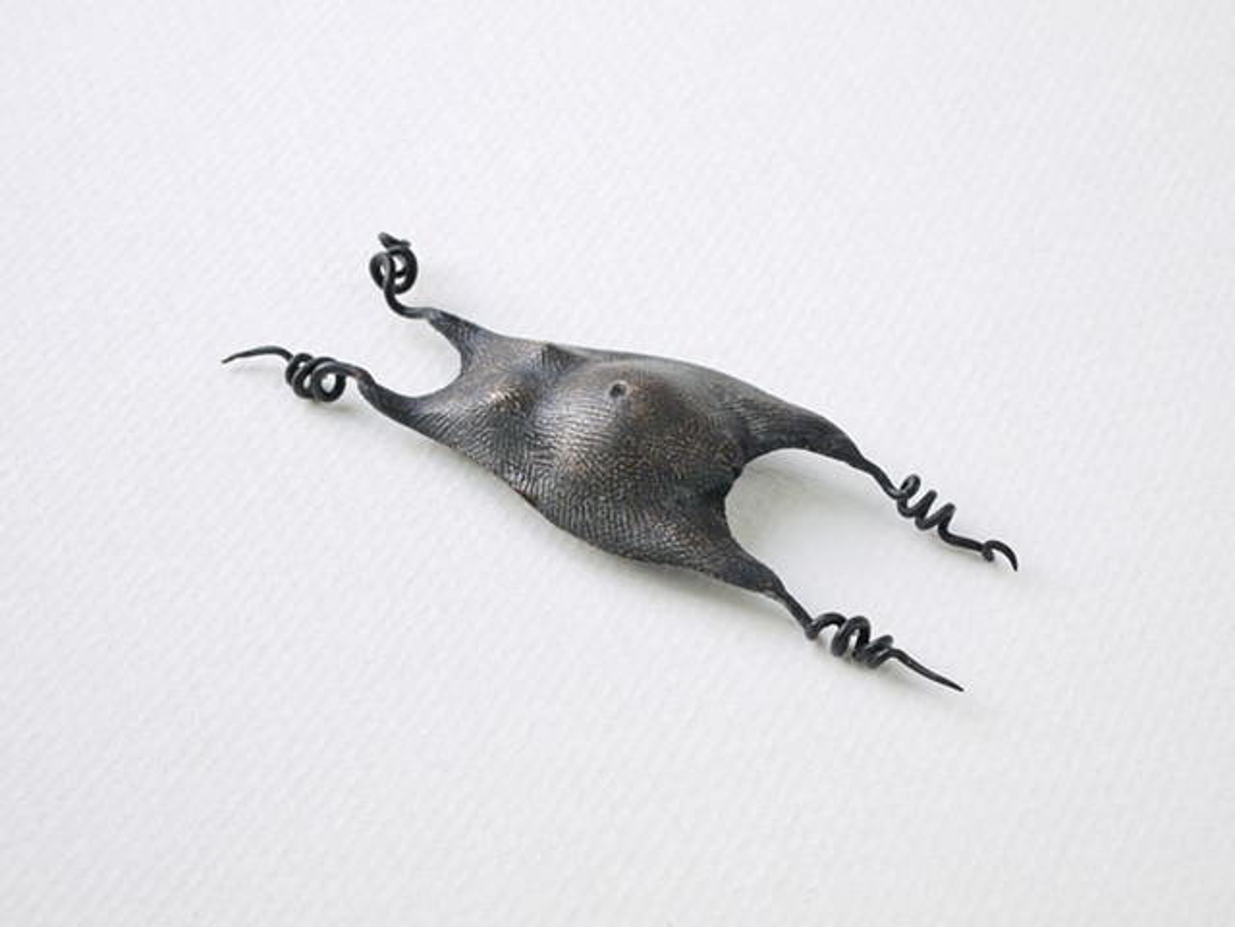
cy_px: 464
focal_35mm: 84
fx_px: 2997
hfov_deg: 23.3
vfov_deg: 17.6
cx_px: 618
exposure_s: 1/20
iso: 400
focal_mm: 42
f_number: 14
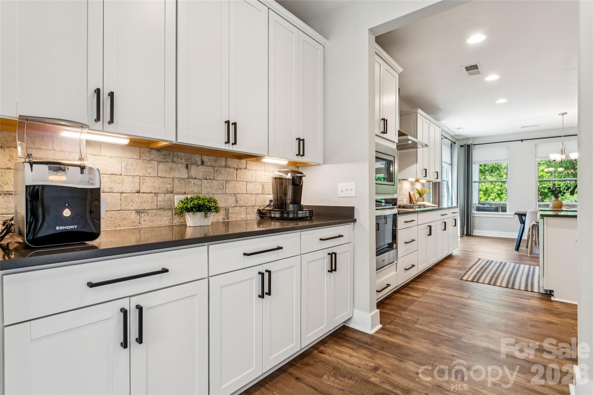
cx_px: 296
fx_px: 285
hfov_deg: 92.3
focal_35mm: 17
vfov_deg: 69.5
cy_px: 198
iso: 100
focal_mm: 17.3
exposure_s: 1/1.25
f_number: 13
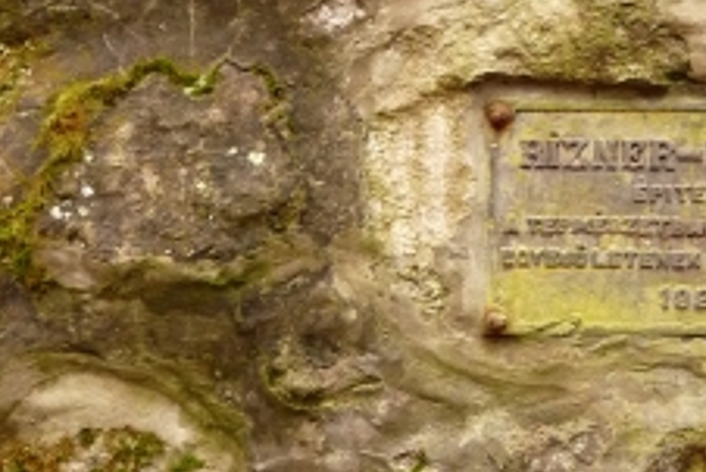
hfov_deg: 20.0
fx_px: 1962
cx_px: 637
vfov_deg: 13.7
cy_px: 147
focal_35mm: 100
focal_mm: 6
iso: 320
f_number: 3
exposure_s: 1/30
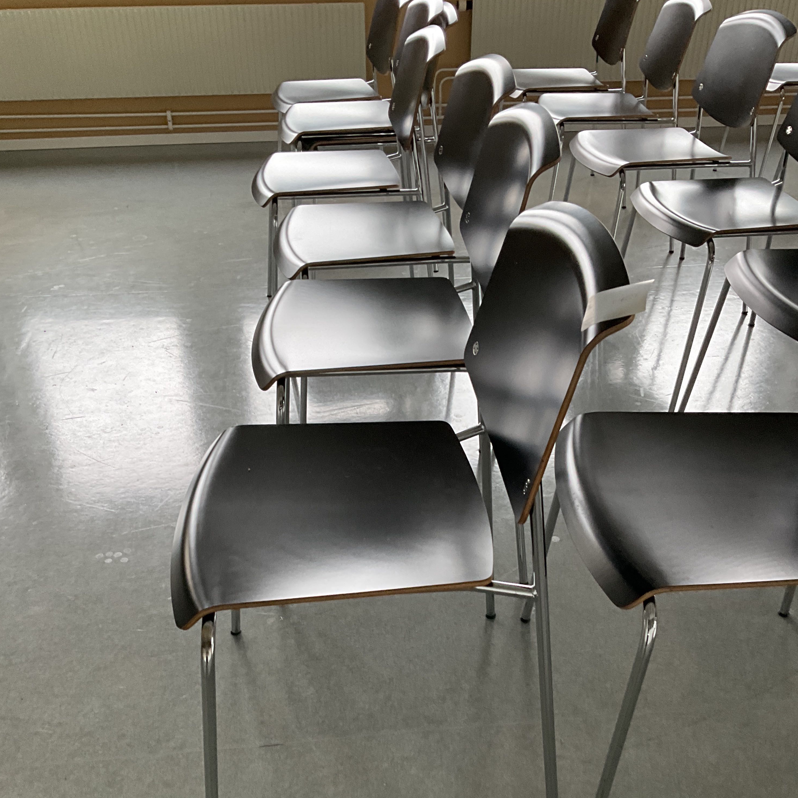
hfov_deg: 47.2
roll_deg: -0.6
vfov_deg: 46.5
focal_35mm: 35
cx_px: 393
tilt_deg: -35.9
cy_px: 531
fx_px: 913
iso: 125
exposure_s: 1/60
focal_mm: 3
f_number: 1.8
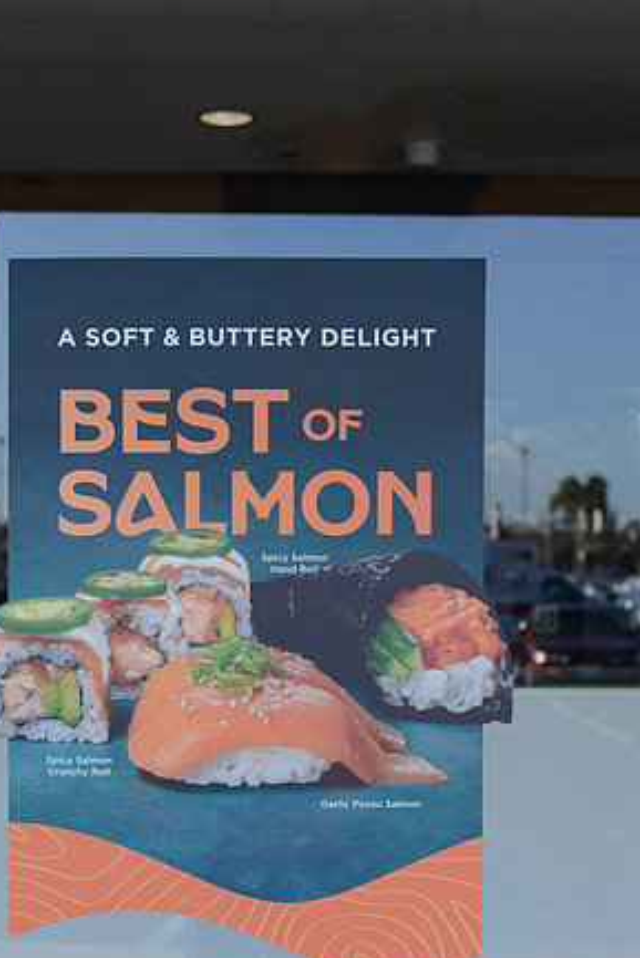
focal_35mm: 67
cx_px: 256
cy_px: 604
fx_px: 1785
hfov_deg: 20.3
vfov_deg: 29.9
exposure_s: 1/200
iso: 200
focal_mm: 50
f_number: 5
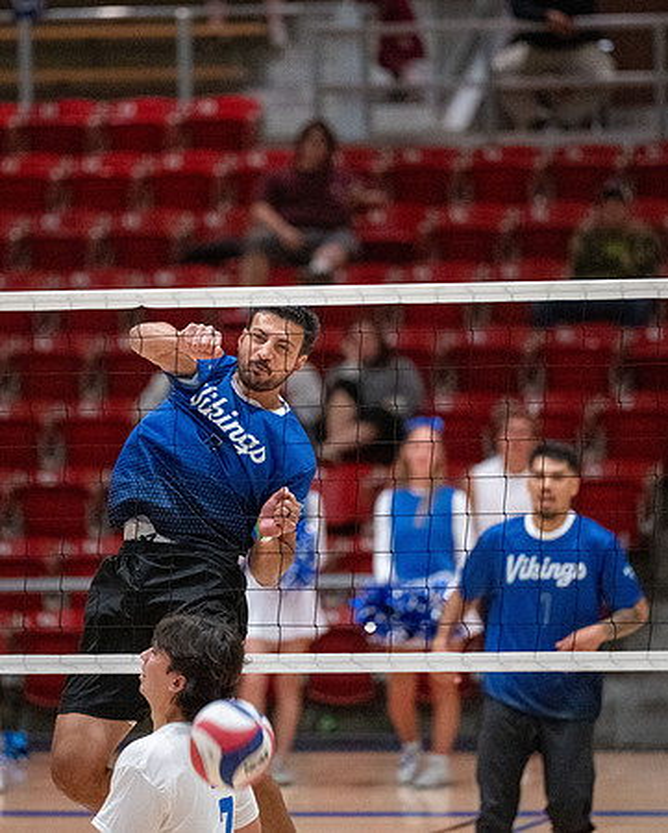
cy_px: 372
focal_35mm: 311
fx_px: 7681
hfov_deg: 5.0
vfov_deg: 6.2
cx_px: 230
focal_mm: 200
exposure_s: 1/640
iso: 6400
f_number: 2.8
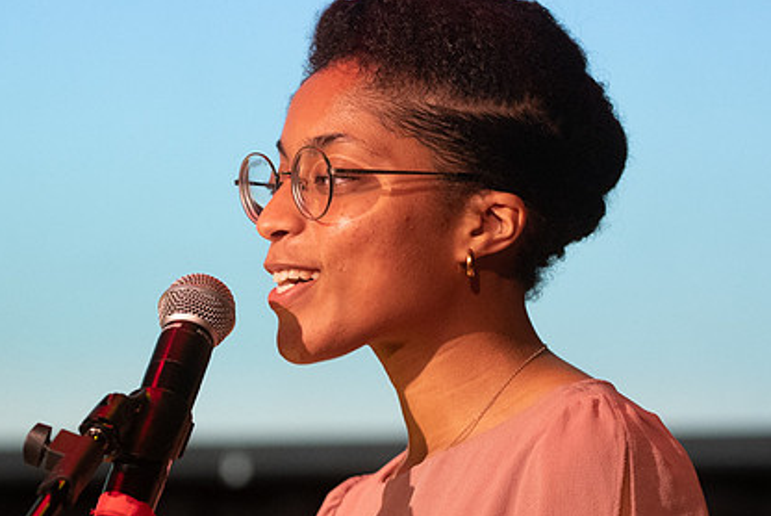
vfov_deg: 6.0
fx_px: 4929
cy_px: 246
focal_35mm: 230
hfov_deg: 8.9
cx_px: 335
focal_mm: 110
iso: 3200
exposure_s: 1/200
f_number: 2.8
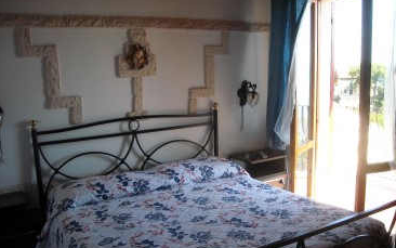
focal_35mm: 38
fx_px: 410
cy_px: 146
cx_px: 201
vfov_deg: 33.5
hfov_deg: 51.5
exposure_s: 1/250
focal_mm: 5.7
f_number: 2.8
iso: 259
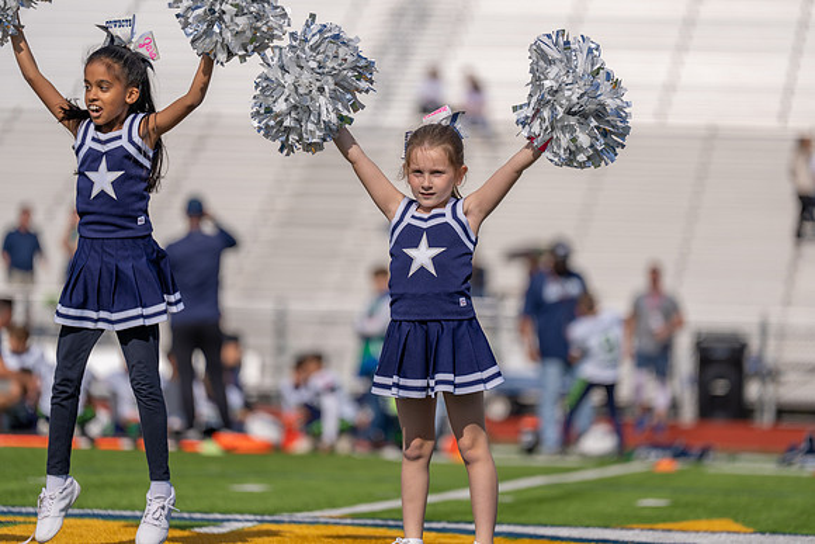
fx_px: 4529
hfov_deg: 10.3
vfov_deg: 6.9
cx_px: 408
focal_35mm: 200
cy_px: 272
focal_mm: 200
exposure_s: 1/3200
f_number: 2.8
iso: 100
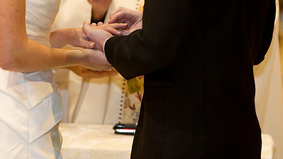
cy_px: 44
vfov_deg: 4.0
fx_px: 2295
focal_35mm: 306
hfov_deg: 7.1
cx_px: 138
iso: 1250
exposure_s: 1/60
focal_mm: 200
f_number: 3.5
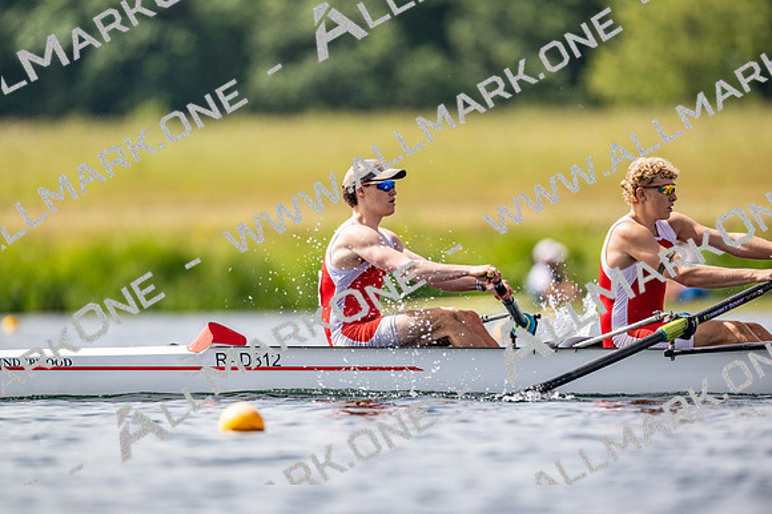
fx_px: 12862
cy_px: 257
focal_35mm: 600
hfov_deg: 3.4
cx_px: 386
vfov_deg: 2.3
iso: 200
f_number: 4
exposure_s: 1/2500
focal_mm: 600
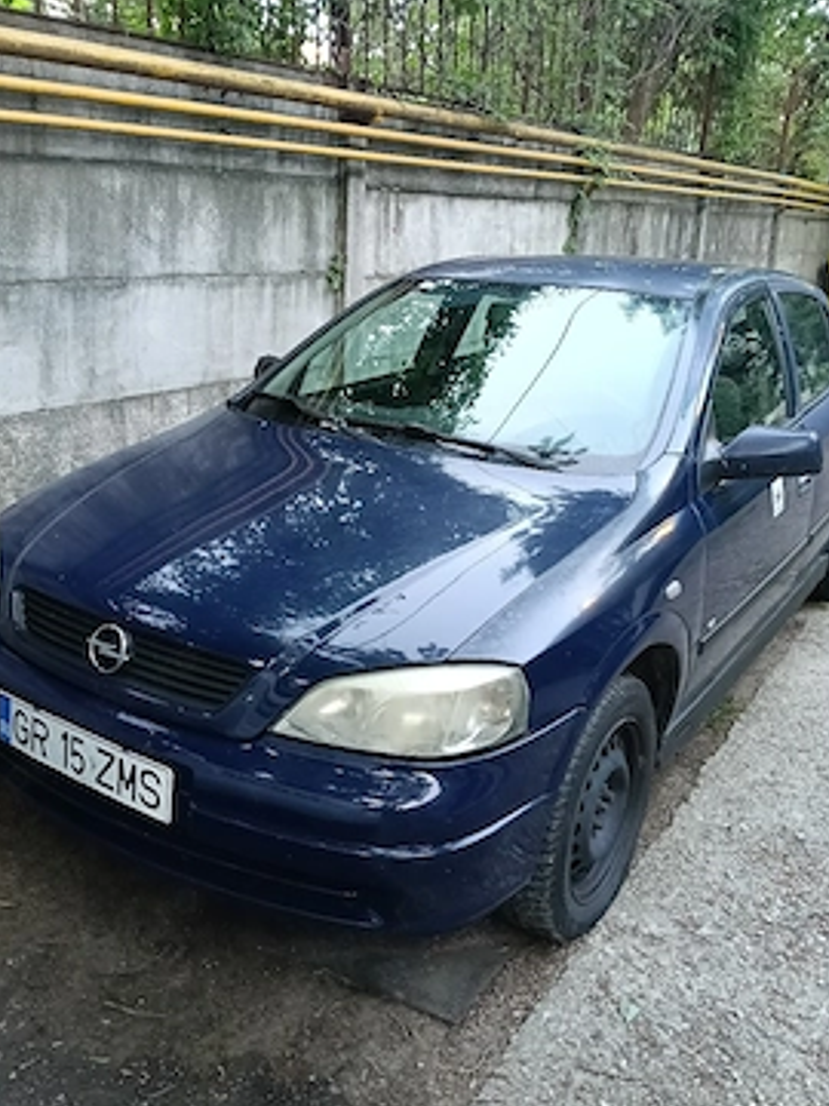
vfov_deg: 59.9
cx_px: 399
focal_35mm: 30
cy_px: 516
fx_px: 958
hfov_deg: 46.8
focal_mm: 3.98
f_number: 1.8
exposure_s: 1/33.3
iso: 320
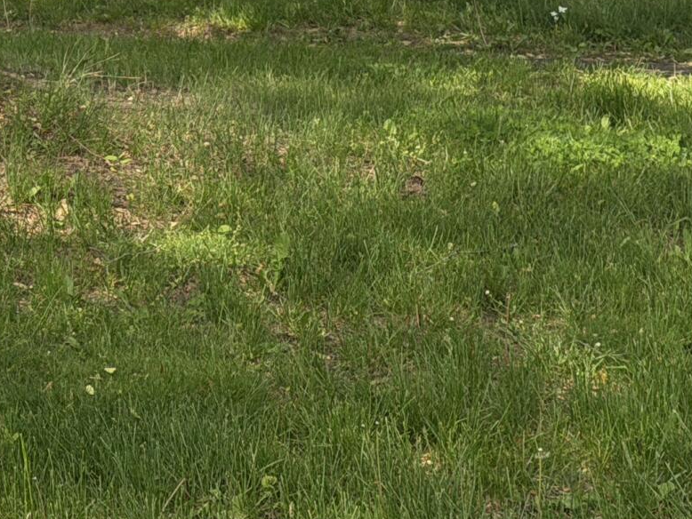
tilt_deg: -1.3
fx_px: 3699
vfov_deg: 7.8
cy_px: -321
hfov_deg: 10.5
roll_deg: +0.2
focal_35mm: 185
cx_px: -198
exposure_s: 1/2762
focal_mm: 6.76
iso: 80
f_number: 1.78
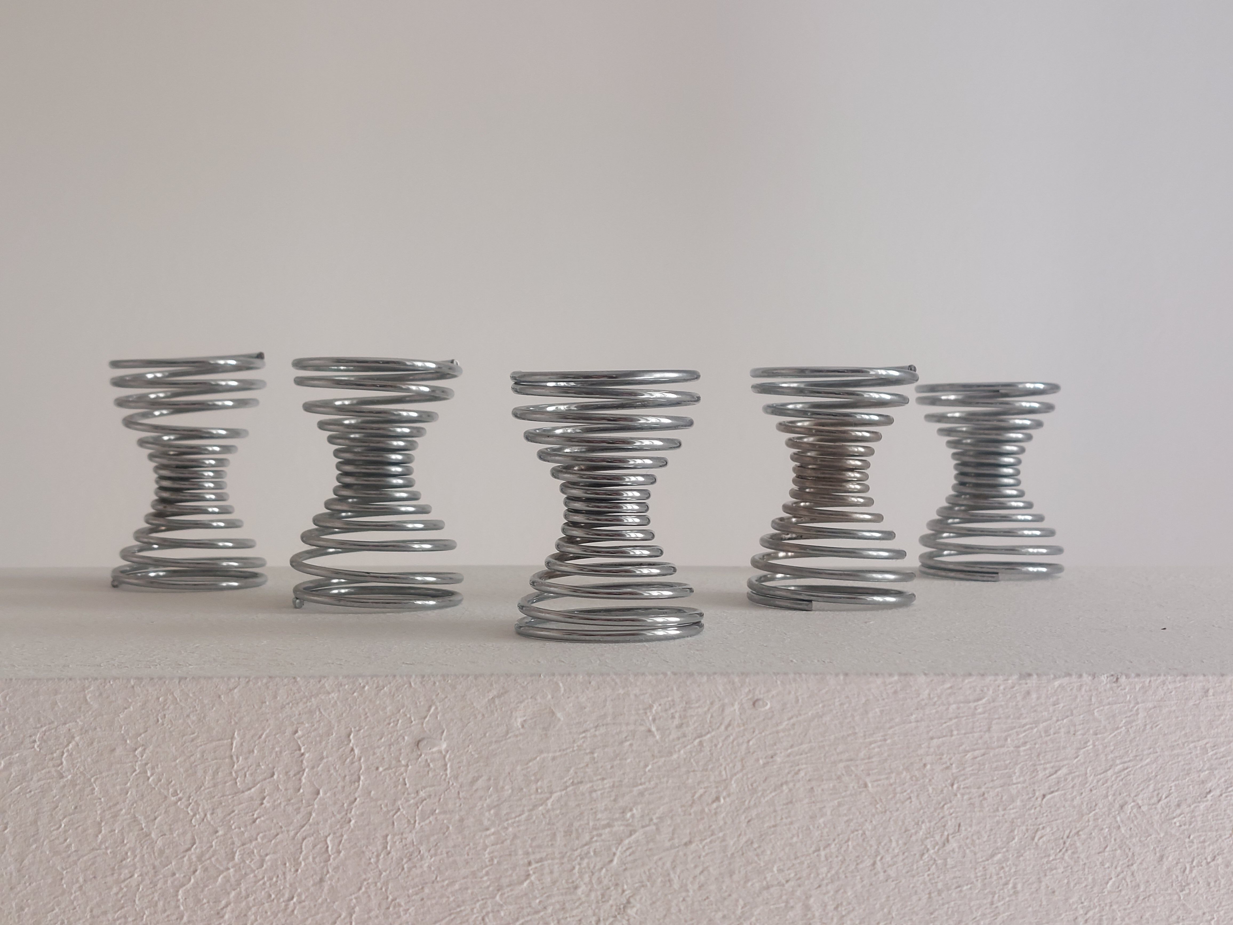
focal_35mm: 24
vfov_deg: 56.8
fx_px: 855
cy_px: 462
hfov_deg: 71.6
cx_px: 616
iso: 40
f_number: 1.8
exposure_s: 1/50
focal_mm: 5.23
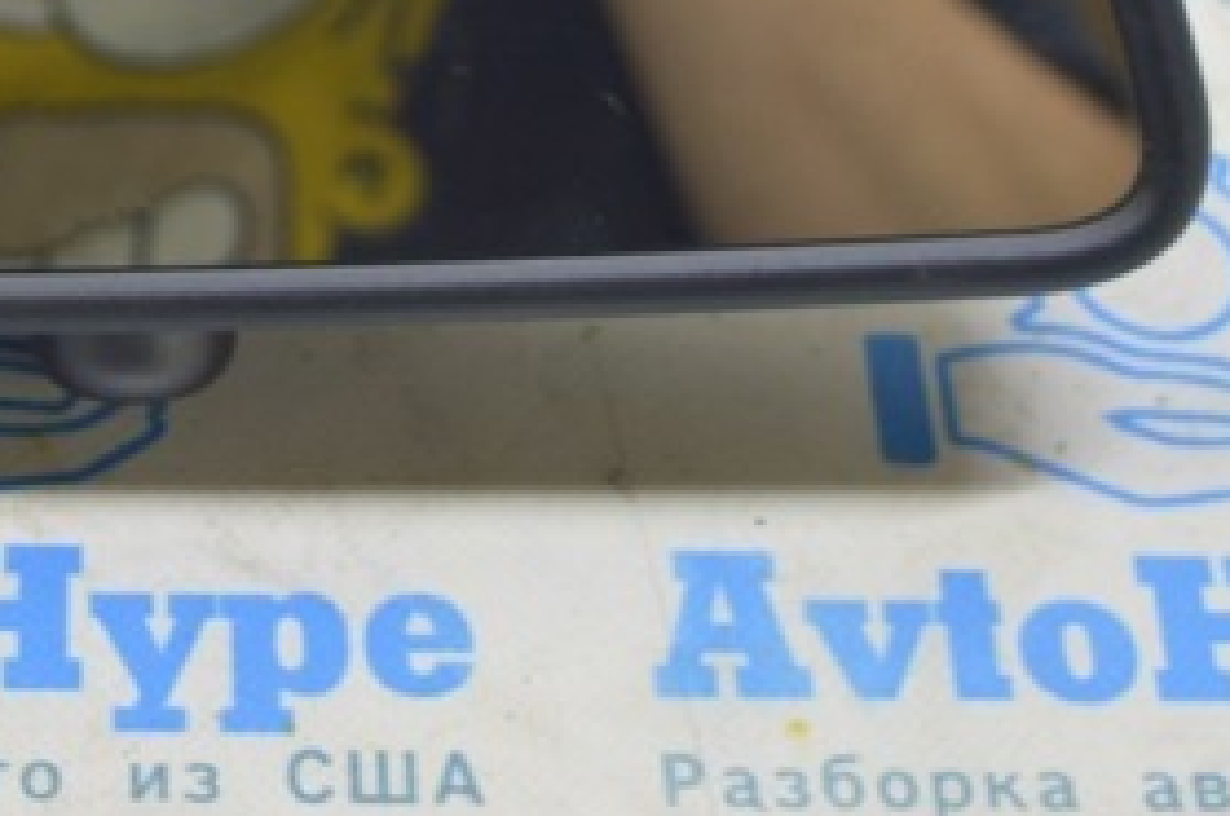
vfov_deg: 10.9
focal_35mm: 124
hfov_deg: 16.3
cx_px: 44
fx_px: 4229
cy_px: -55
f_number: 5.6
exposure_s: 1/20
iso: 400
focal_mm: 36
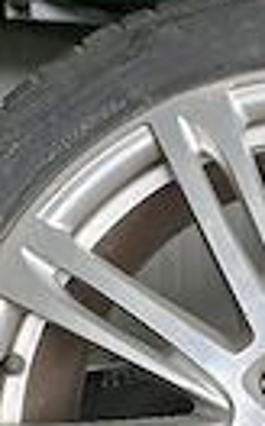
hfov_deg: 16.7
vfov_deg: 27.3
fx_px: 859
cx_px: 326
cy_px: 342
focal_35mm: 74
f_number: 1.7
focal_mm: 6.3
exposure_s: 1/182
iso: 80
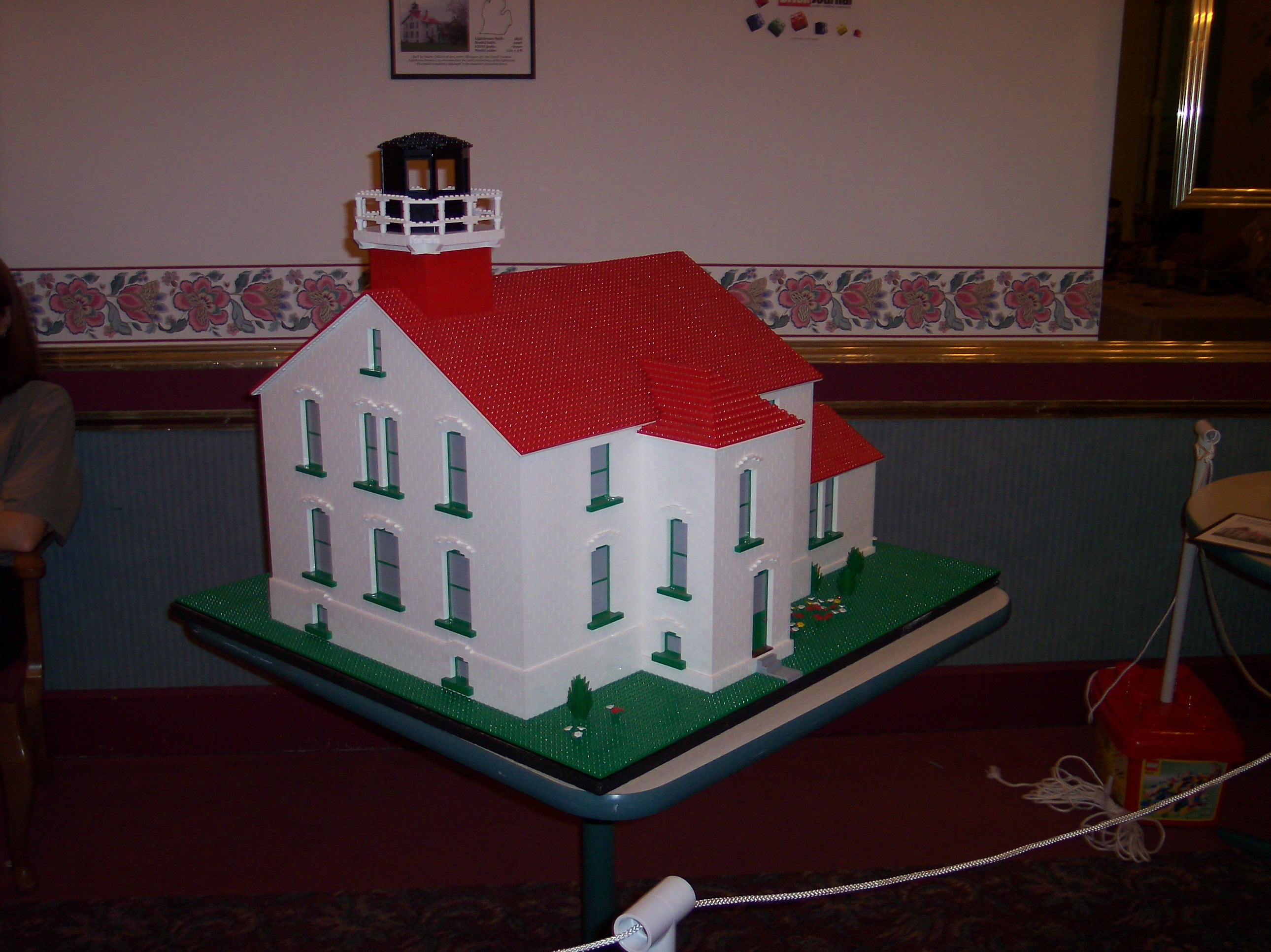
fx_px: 1394
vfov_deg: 37.7
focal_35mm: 38
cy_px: 476
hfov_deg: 49.0
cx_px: 636
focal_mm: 8
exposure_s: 1/30
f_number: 2.8
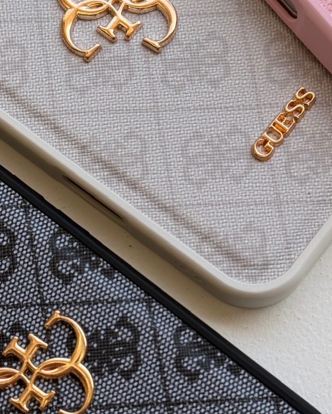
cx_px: 157
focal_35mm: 82
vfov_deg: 23.1
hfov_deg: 18.7
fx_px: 1007
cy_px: 285
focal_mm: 6.76
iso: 64
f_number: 1.78
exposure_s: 1/1543
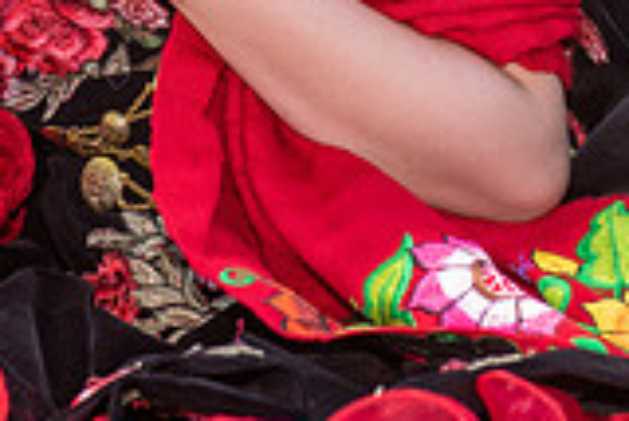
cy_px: -273
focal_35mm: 254
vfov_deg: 5.4
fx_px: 4442
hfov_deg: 8.1
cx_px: 295
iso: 500
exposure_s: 1/200
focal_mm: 70
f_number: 6.3
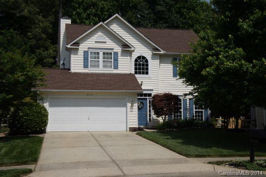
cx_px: 133
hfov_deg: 41.2
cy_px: 88
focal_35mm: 48
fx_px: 354
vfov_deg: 28.0
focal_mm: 32
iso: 200
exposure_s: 1/160
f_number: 20
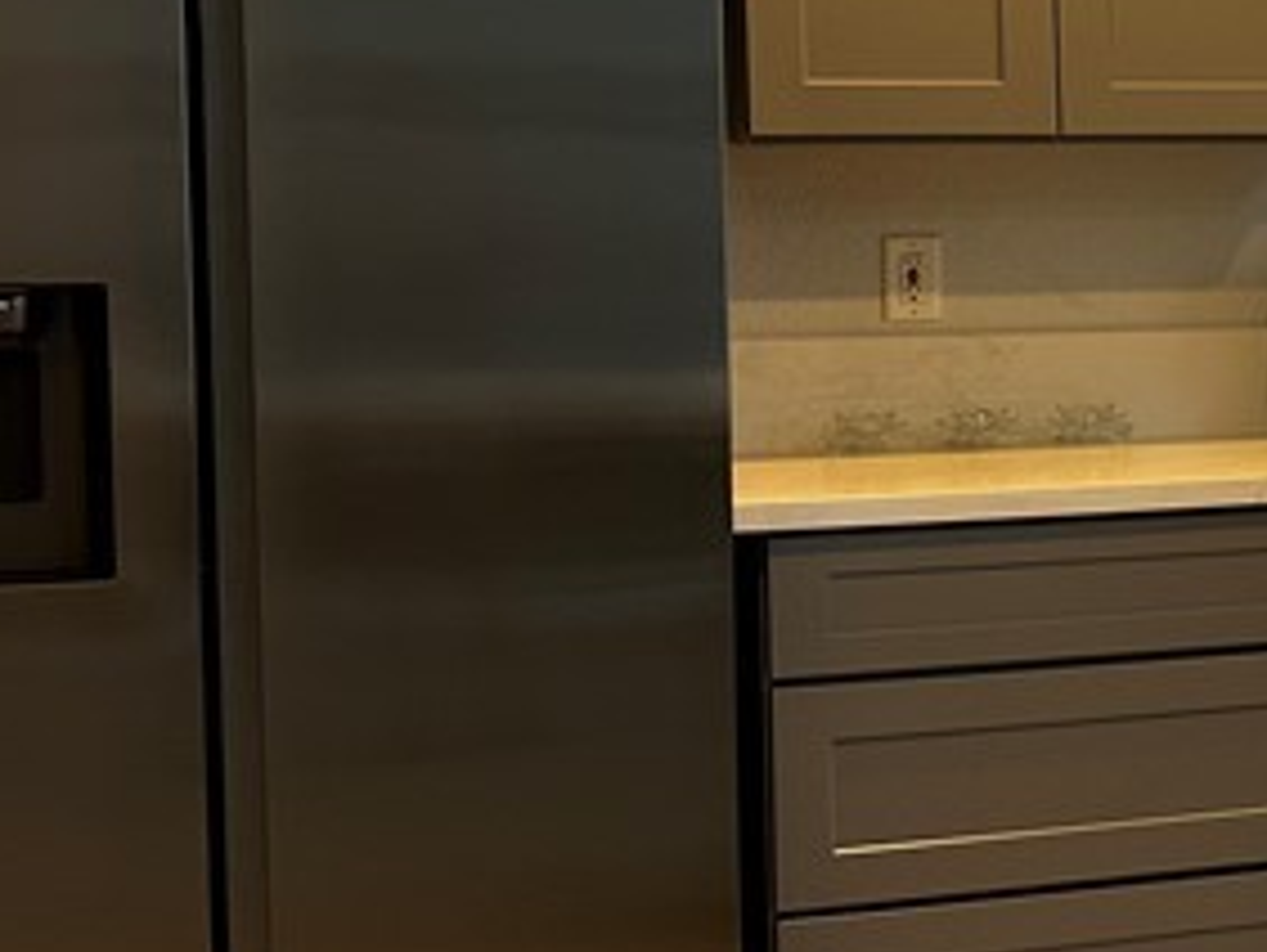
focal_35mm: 87
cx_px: 2067
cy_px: 296
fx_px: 3187
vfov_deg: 16.9
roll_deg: -1.1
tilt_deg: -3.6
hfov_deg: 18.9
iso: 125
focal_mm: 6.86
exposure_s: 1/60
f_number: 1.78
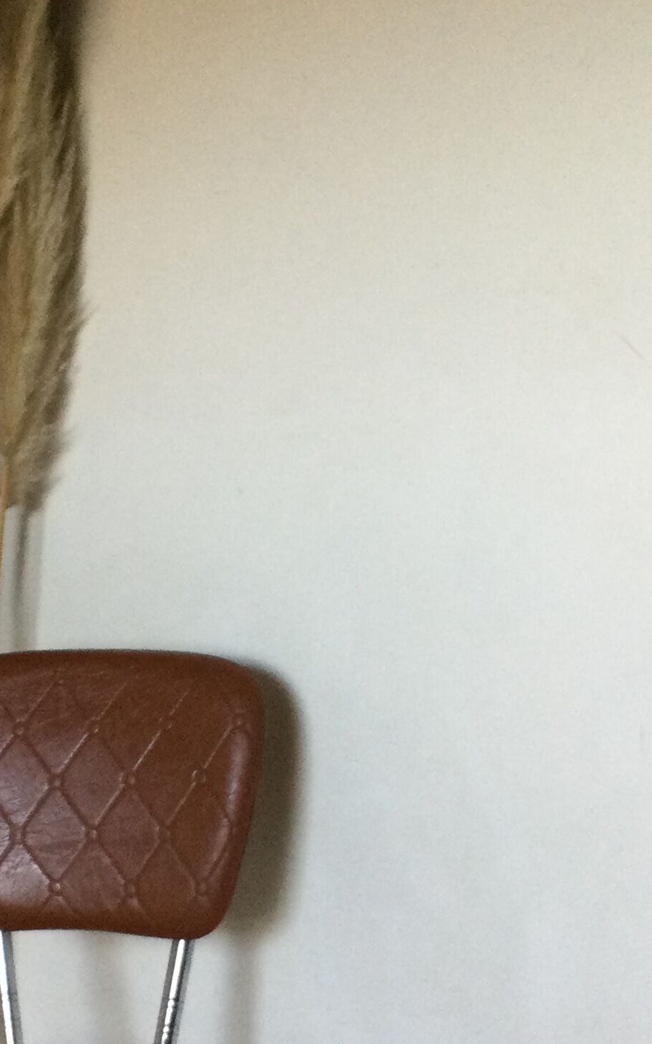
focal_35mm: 74
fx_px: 2103
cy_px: 662
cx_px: 68
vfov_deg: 27.7
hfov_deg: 17.4
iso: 64
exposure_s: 1/33
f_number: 2.4
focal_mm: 3.3
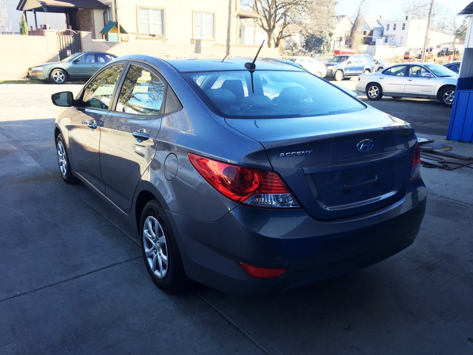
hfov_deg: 61.7
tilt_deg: -16.6
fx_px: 396
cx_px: 236
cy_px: 178
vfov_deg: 48.2
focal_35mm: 29
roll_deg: -2.0
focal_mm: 4.15
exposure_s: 1/350
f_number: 2.2
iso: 32
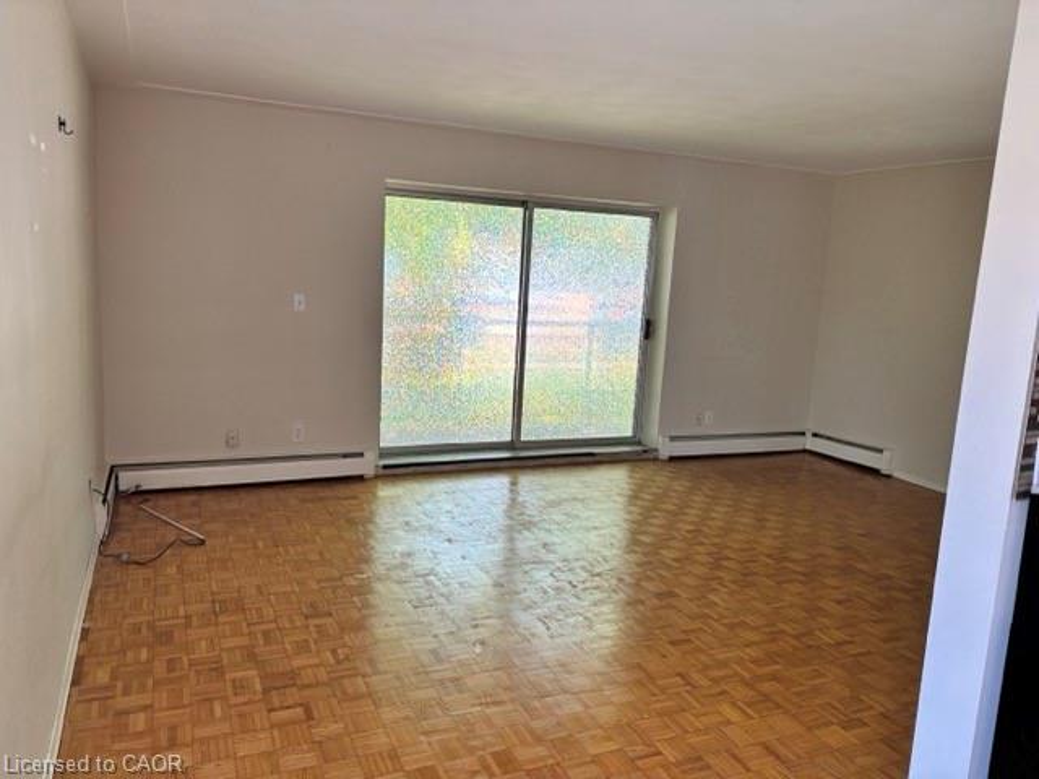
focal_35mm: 26
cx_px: 520
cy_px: 390
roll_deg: -3.6
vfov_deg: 53.1
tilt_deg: -9.1
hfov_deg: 67.3
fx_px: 780
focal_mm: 5.96
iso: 125
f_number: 1.6
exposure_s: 1/102
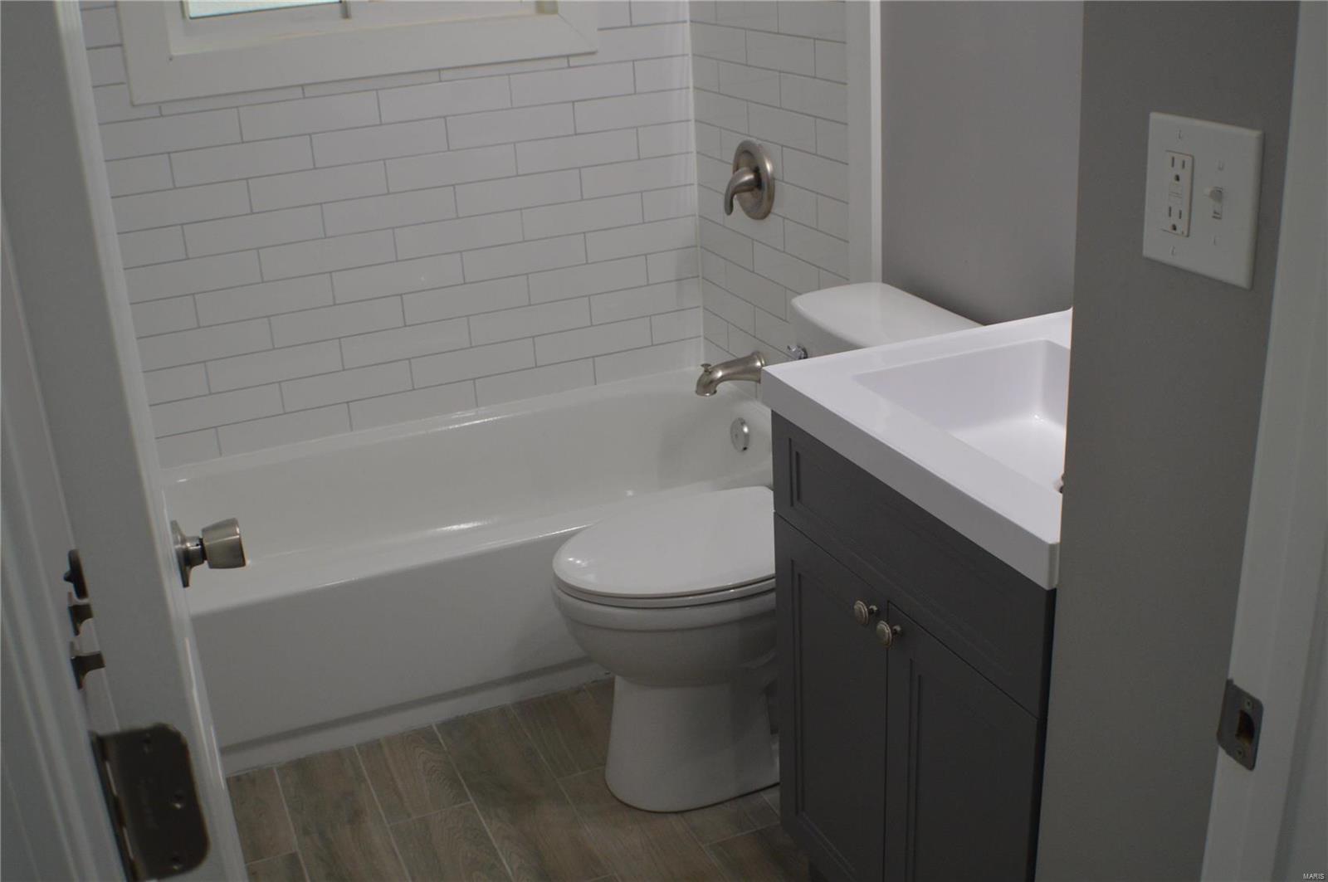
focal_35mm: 48
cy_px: 441
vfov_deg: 28.0
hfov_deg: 41.2
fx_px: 1769
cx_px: 664
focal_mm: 32
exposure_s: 1/60
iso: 800
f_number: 4.8
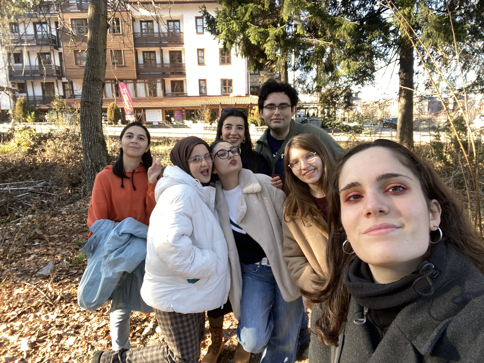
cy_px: 182
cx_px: 242
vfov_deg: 58.9
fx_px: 322
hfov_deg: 73.9
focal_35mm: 23
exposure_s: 1/122
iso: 50
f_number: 2.2
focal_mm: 2.71
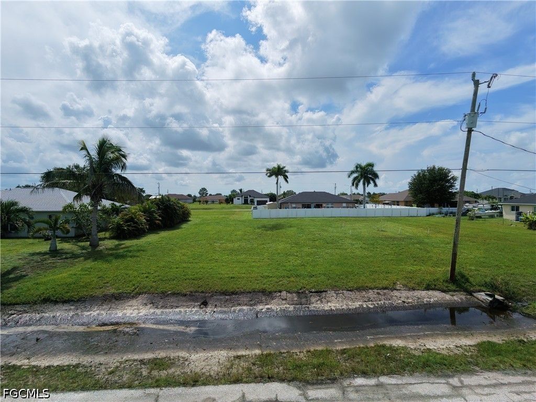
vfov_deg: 78.1
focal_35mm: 16
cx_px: 268
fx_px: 248
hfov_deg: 94.5
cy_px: 201
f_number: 2.2
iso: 400
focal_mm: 3.05
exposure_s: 1/5000
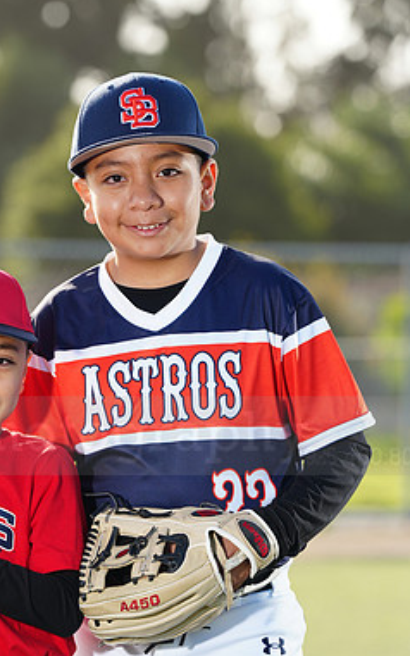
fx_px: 4936
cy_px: 420
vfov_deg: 7.6
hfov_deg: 4.8
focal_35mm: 276
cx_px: 80
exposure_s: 1/250
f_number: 5
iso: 100
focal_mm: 178
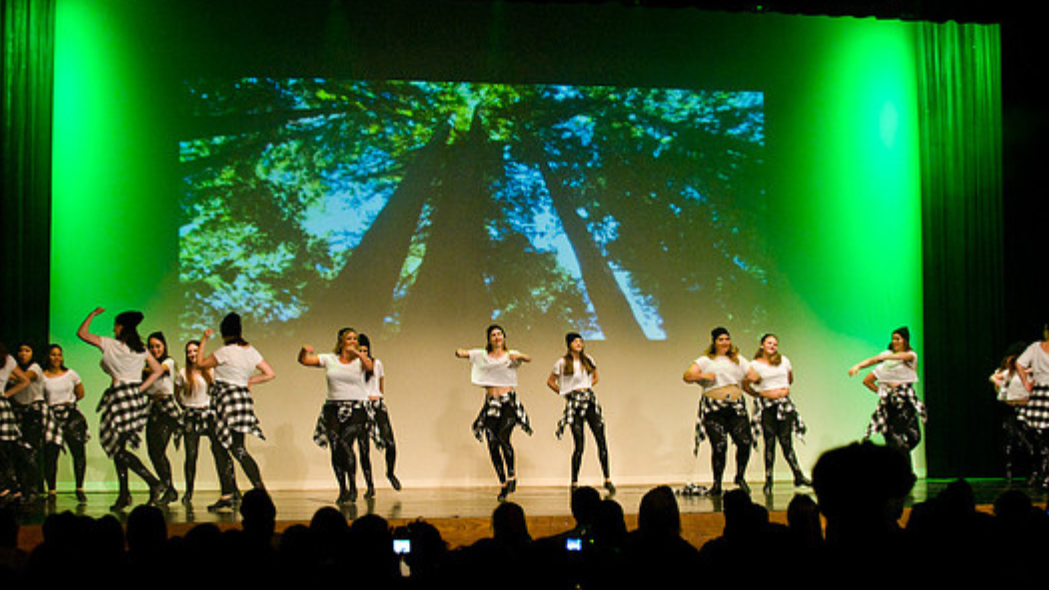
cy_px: 342
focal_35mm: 81
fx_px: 2252
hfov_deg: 26.2
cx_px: 508
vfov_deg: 14.9
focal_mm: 70
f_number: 4
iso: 3200
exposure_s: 1/200
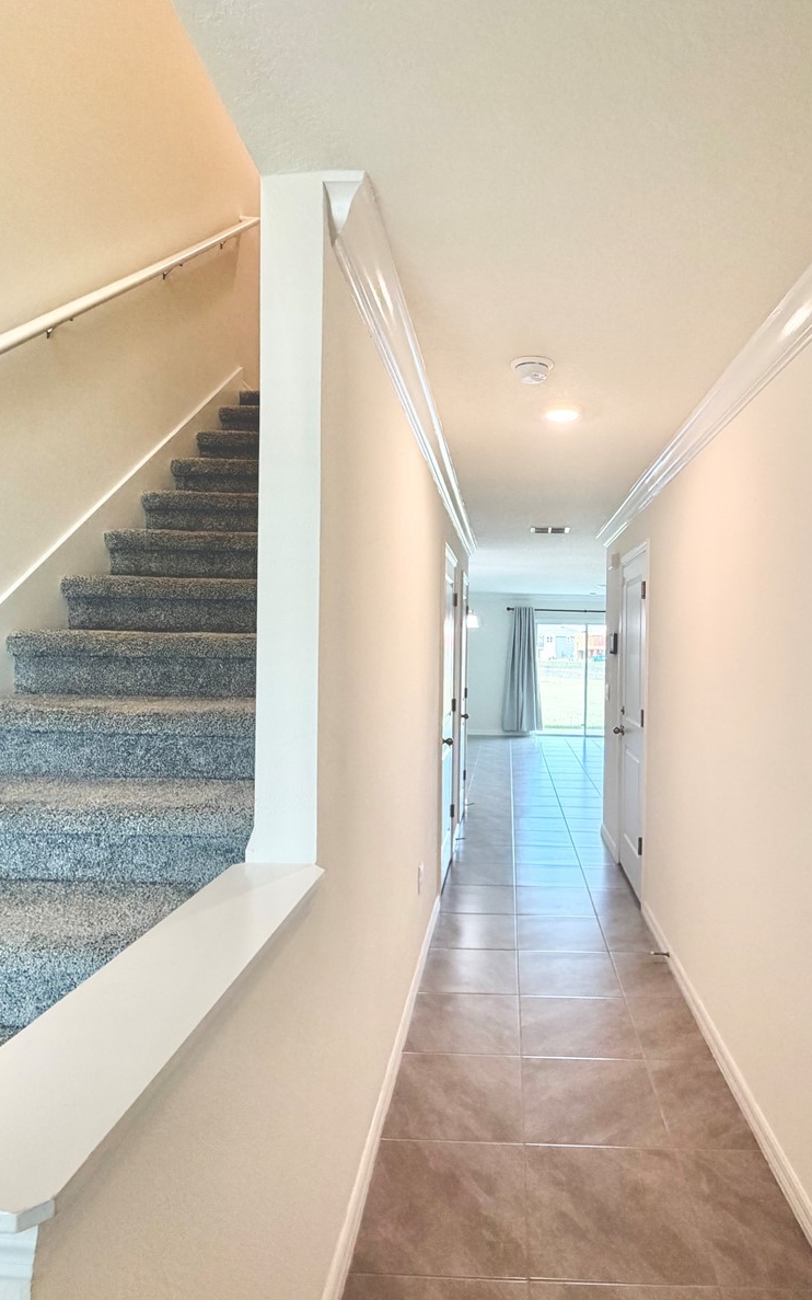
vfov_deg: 85.1
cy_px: 652
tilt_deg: +0.6
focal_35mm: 20
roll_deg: -0.4
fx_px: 708
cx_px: 496
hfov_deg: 59.1
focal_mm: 2.22
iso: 250
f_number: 2.2
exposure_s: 1/120
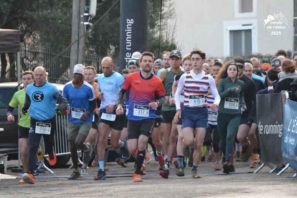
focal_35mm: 225
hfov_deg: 9.1
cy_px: 99
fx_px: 1856
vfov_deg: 6.1
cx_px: 148
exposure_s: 1/500
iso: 1000
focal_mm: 150
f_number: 5
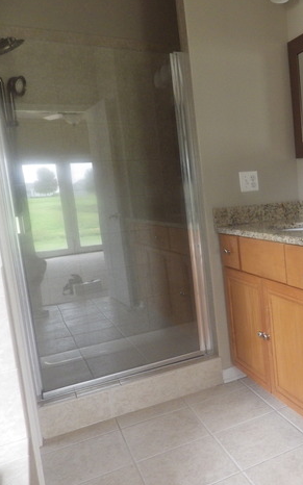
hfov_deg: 35.1
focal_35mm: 32
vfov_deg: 59.7
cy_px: 245
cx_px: 313
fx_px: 423
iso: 250
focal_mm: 4
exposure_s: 1/45
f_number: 3.1
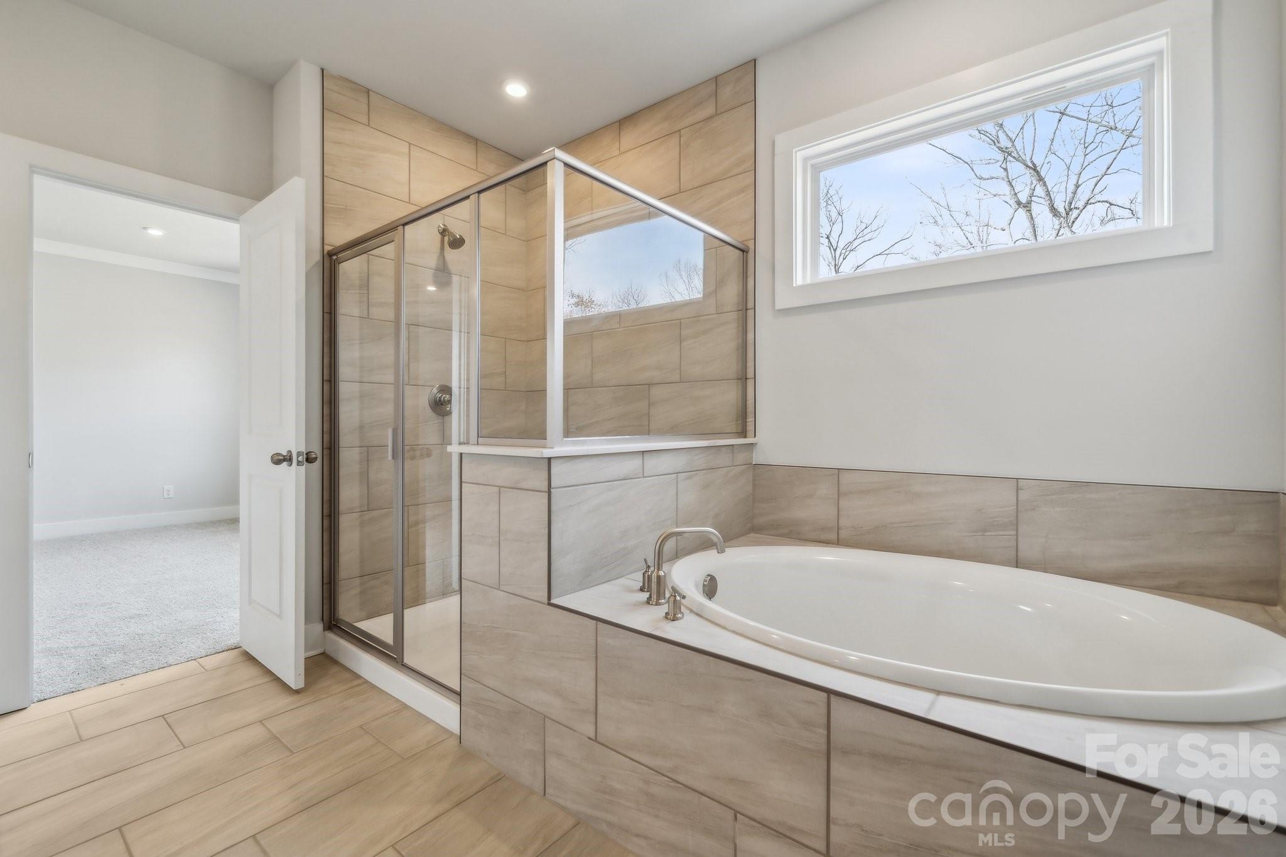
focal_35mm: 14
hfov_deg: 104.3
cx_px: 643
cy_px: 428
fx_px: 500
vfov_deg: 81.2
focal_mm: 14
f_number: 7.1
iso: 160
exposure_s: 1/25
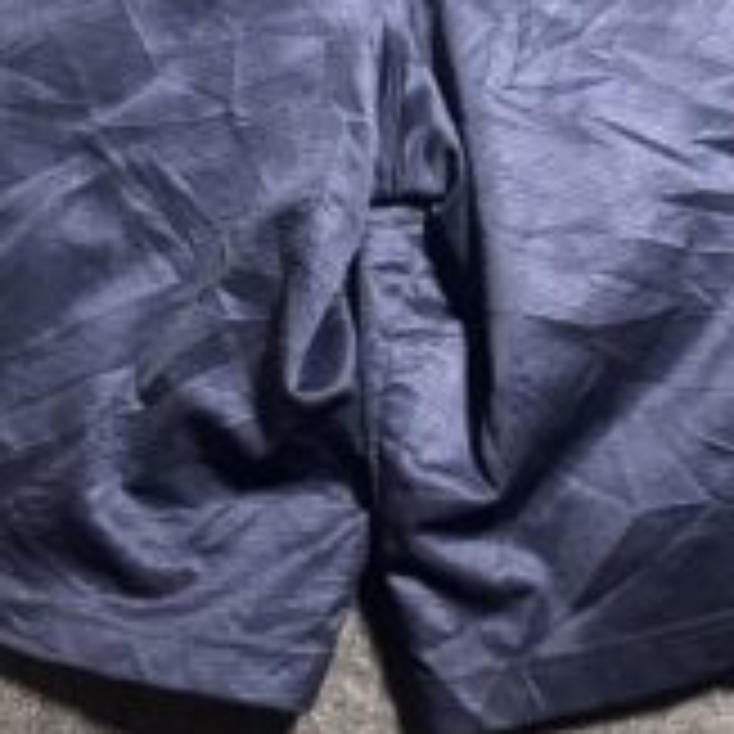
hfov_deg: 23.1
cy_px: 223
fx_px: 1799
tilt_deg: -56.1
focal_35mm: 75
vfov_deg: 22.9
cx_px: 374
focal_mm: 5.7
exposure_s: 1/33
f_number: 1.5
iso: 400
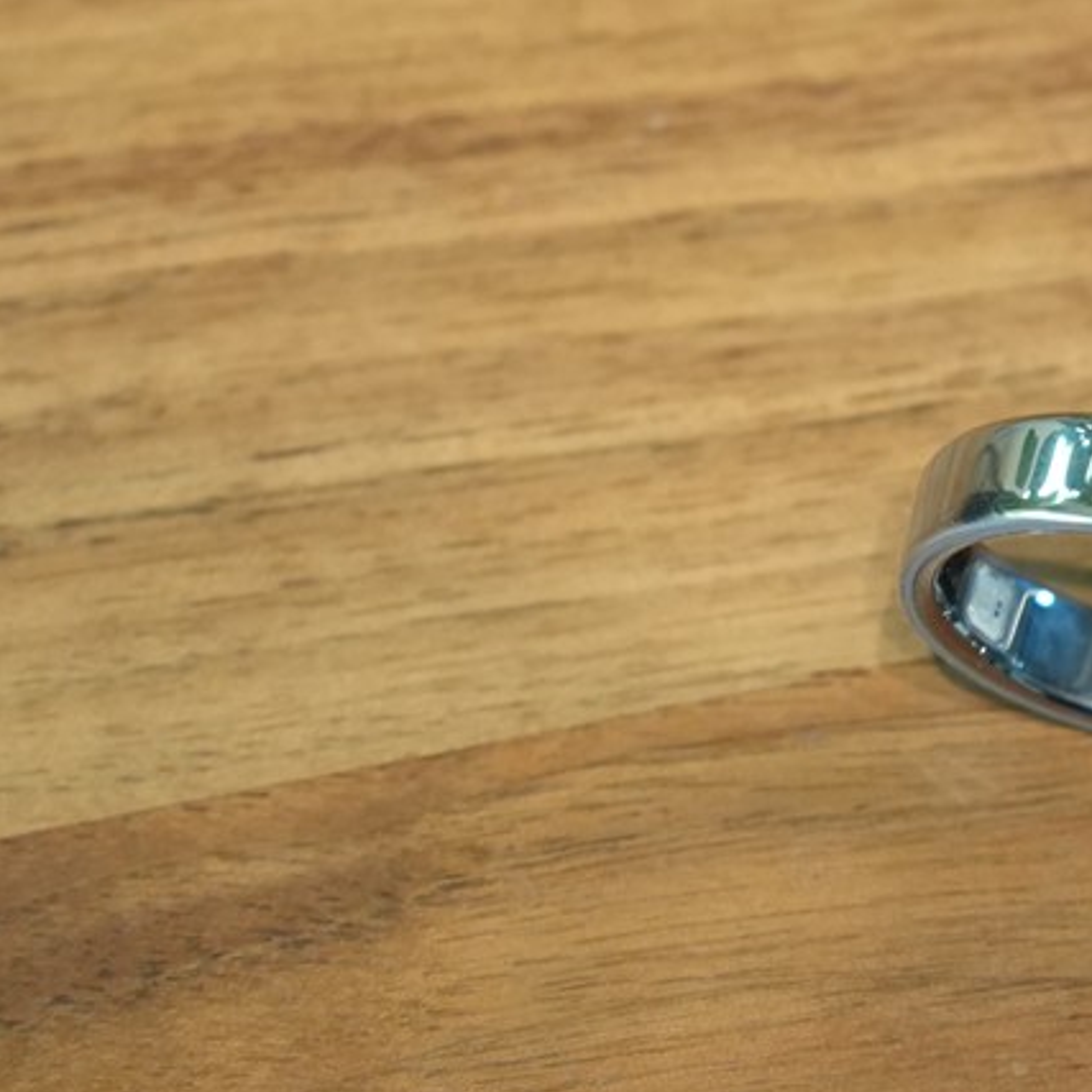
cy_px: 363
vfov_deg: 6.3
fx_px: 9958
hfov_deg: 6.2
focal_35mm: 279
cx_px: 1670
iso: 1600
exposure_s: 1/80
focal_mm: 73
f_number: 4.5
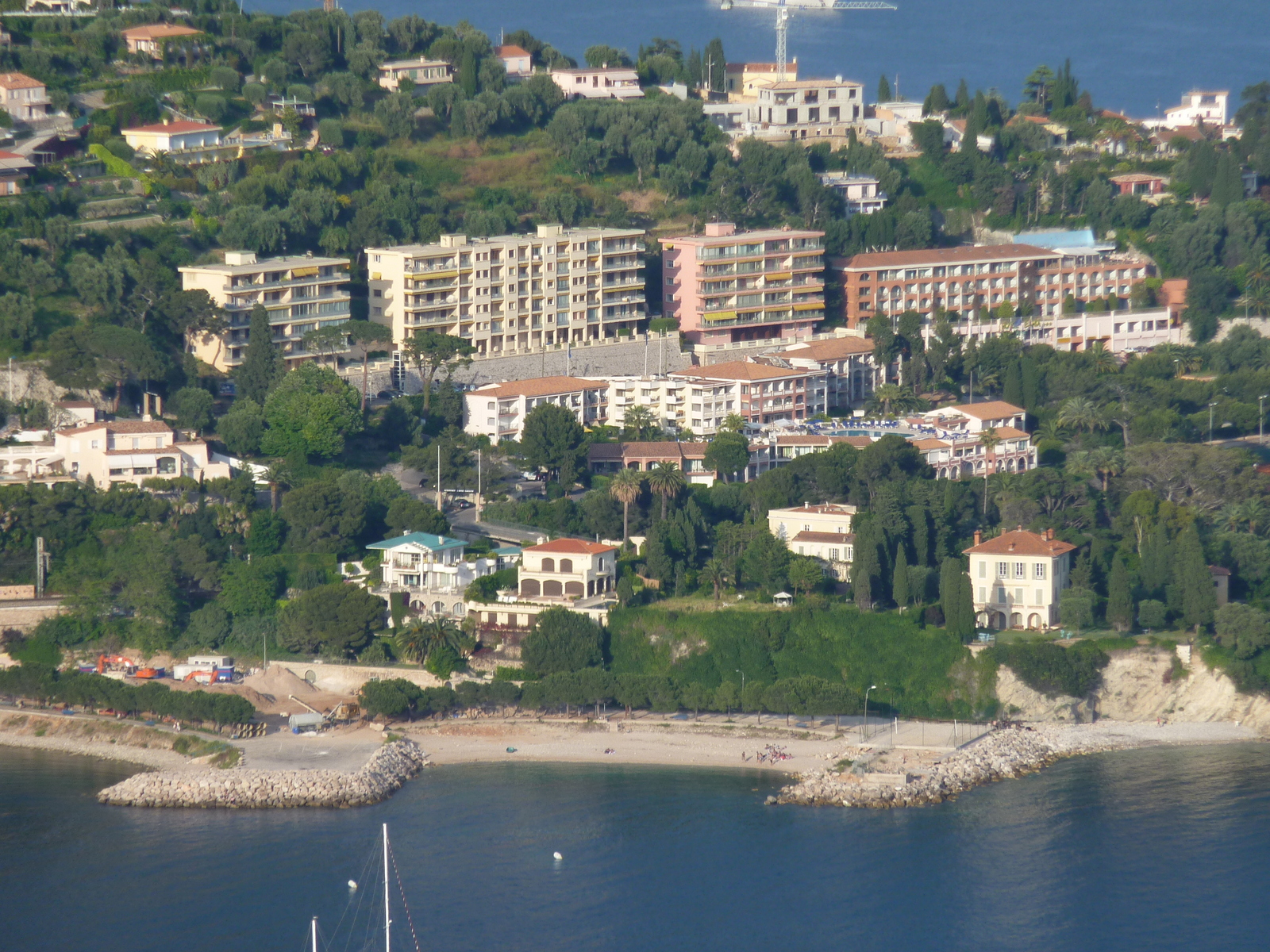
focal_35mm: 300
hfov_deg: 6.6
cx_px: 635
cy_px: 476
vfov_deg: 5.0
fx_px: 11006
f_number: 4.9
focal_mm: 49.2
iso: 80
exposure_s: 1/400
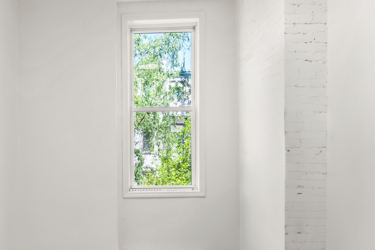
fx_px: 385
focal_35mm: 37
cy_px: 182
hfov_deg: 50.9
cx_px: 124
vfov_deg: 35.3
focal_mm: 16
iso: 400
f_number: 22
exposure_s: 4
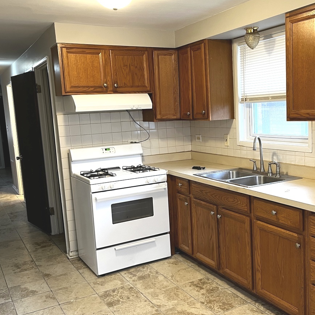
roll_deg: +2.2
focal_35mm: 38
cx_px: 203
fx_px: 391
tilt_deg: -8.4
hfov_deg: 43.4
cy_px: 165
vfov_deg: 43.8
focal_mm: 5.1
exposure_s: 1/60
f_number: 1.6
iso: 125
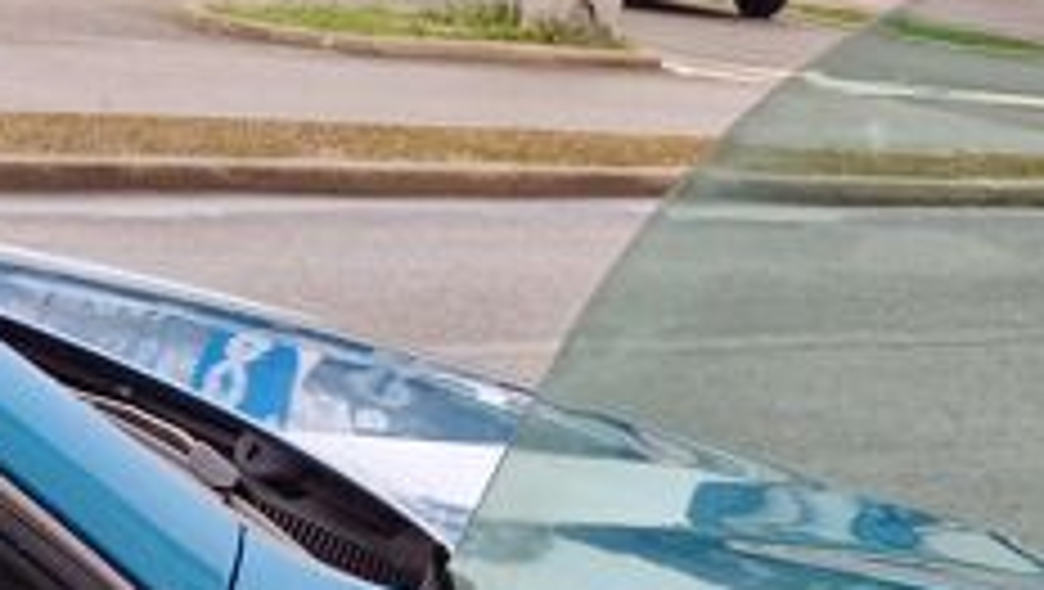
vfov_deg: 11.0
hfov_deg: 18.8
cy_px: 793
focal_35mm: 108
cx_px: -184
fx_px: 2992
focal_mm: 5.4
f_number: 1.8
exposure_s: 1/180
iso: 64
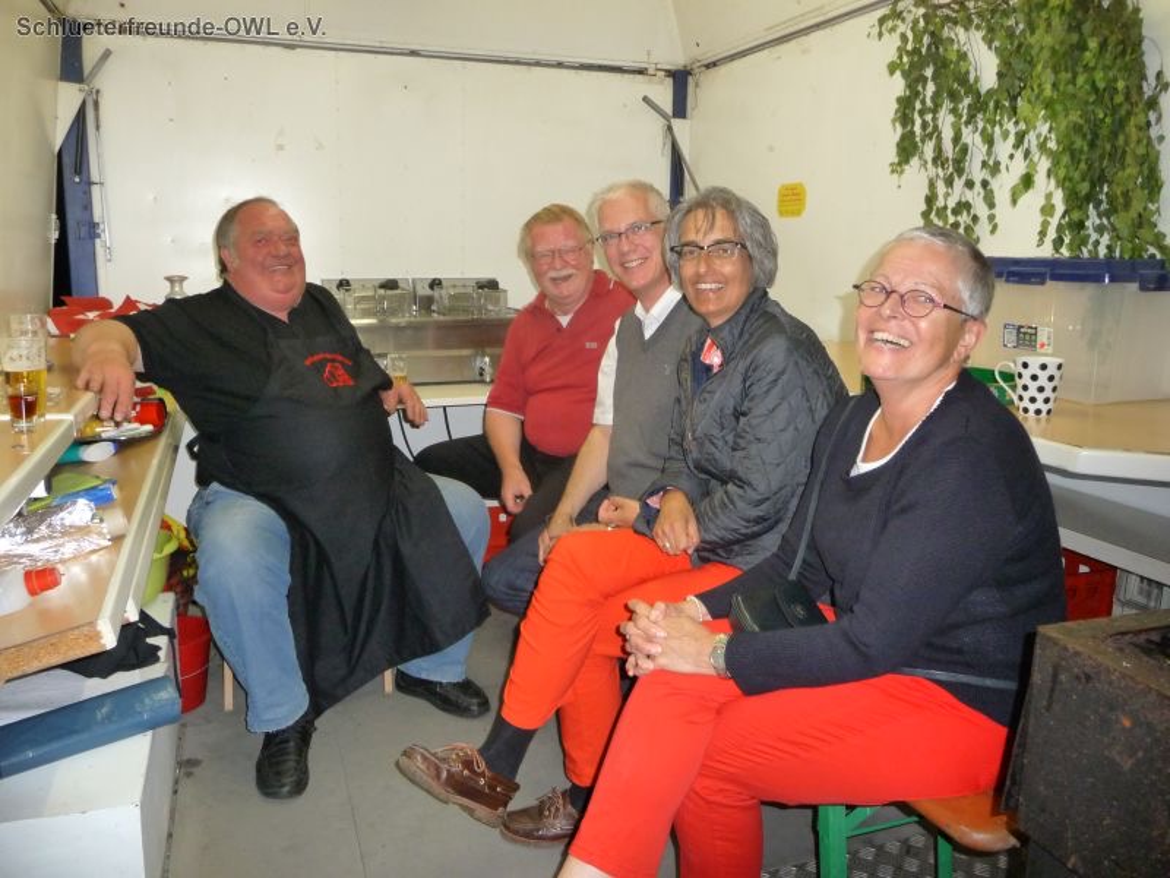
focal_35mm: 28
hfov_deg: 63.4
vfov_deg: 49.7
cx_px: 585
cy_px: 439
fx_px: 946
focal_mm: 4.7
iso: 500
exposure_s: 1/30
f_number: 3.3
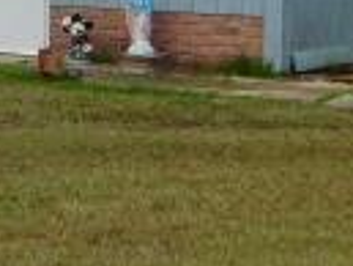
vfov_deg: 5.8
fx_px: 2582
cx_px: -22
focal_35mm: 253
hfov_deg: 7.8
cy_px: -162
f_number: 3.8
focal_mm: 9
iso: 125
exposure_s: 1/400
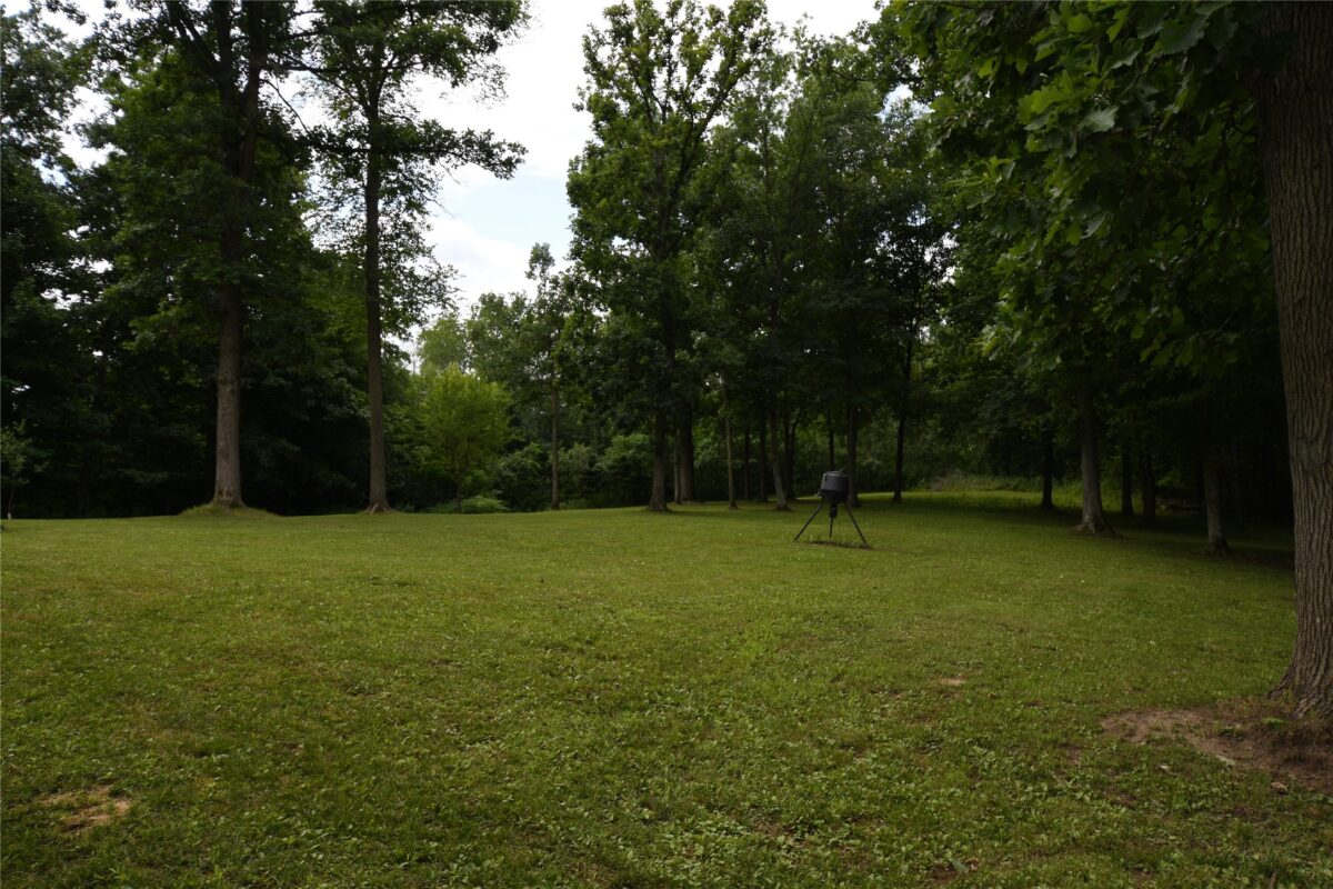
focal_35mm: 25
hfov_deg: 71.5
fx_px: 926
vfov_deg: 51.3
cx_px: 666
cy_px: 444
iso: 100
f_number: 6.3
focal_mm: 17
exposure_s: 1/160
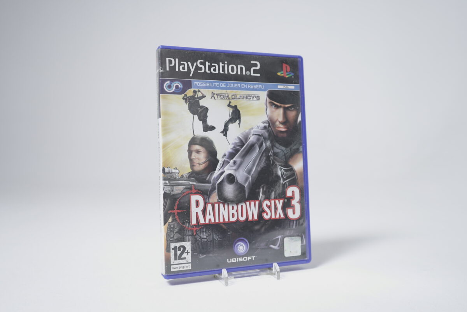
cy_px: 156
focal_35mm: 32
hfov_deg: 58.7
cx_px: 234
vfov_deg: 41.1
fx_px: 415
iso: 100
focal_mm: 32
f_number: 5
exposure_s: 1/5
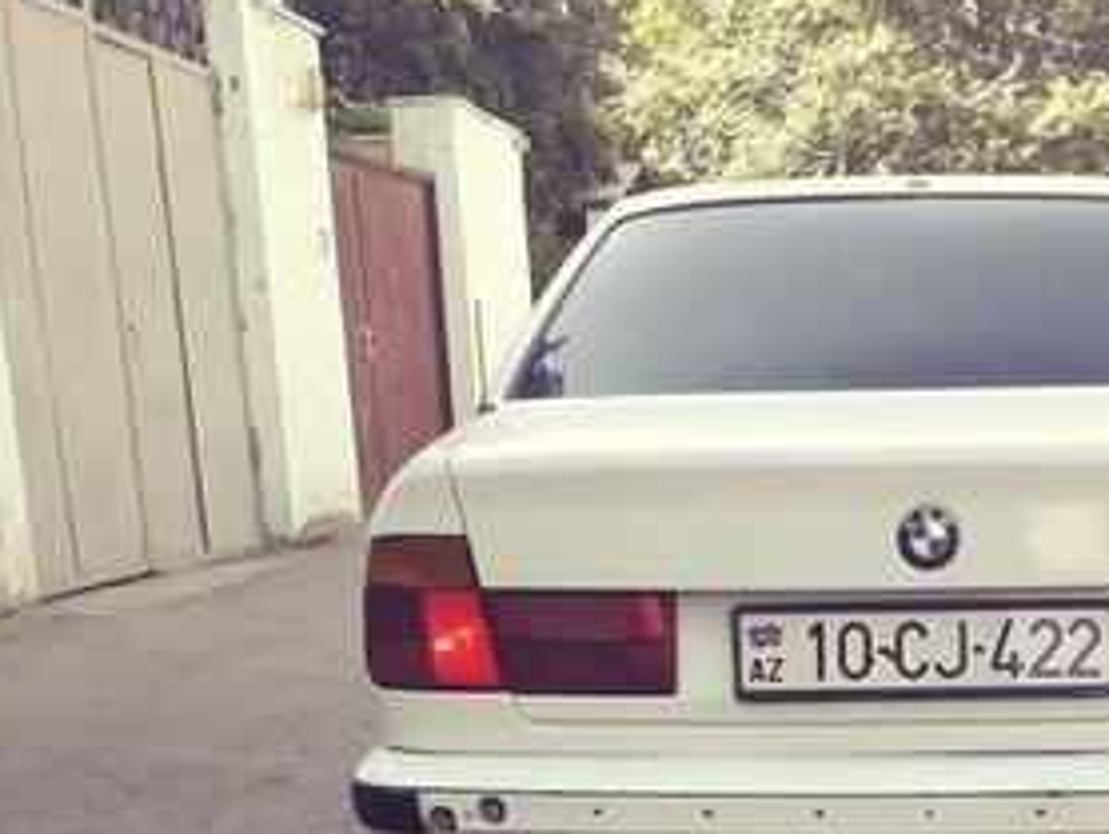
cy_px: 968
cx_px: 890
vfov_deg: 21.5
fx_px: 2052
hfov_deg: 29.5
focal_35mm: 64
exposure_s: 1/144
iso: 40
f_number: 1.9
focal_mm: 3.6
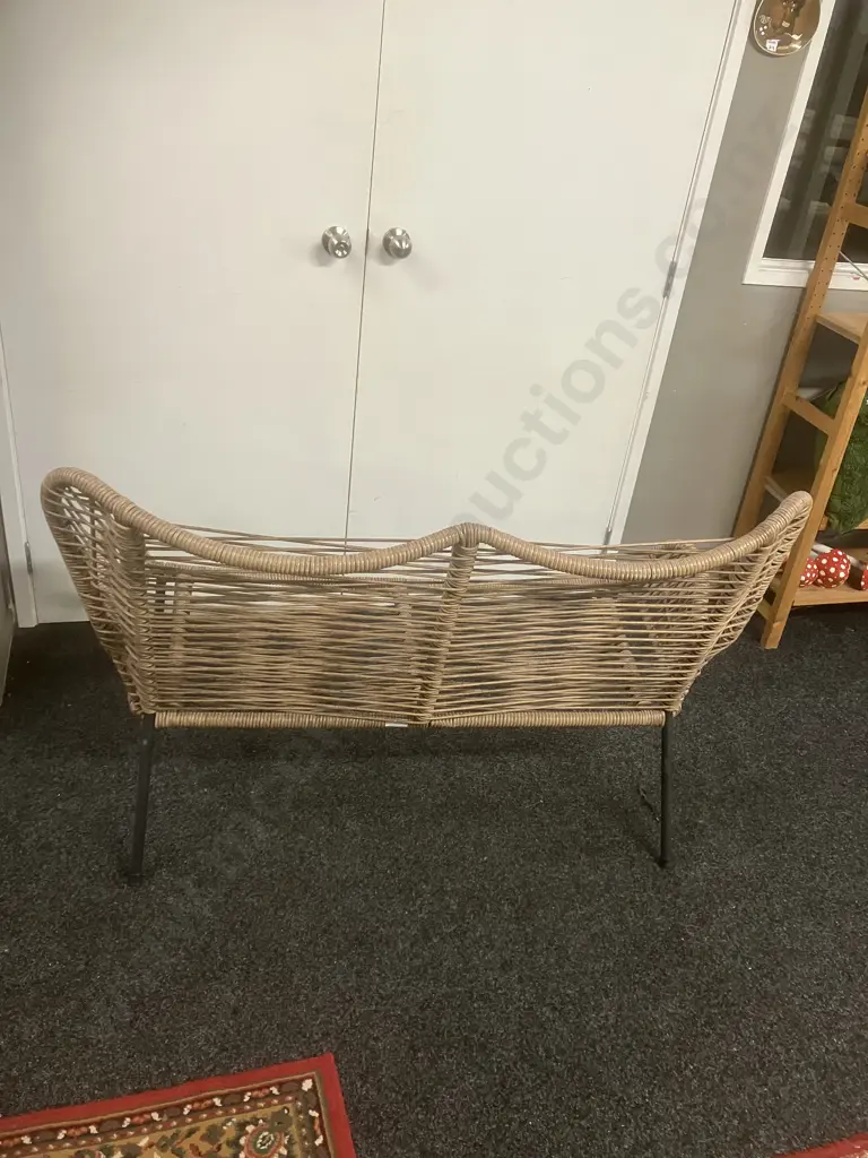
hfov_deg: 49.7
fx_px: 936
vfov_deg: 63.4
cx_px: 434
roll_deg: -8.6
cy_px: 579
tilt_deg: -29.4
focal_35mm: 28
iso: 160
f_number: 1.8
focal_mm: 3.99
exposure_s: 1/50
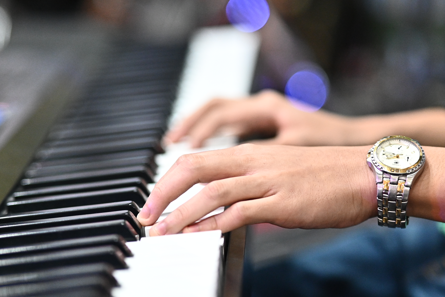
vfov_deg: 10.8
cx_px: 222
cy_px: 148
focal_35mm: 127
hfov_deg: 16.1
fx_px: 1571
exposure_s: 1/800
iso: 2500
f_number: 1.8
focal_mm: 85
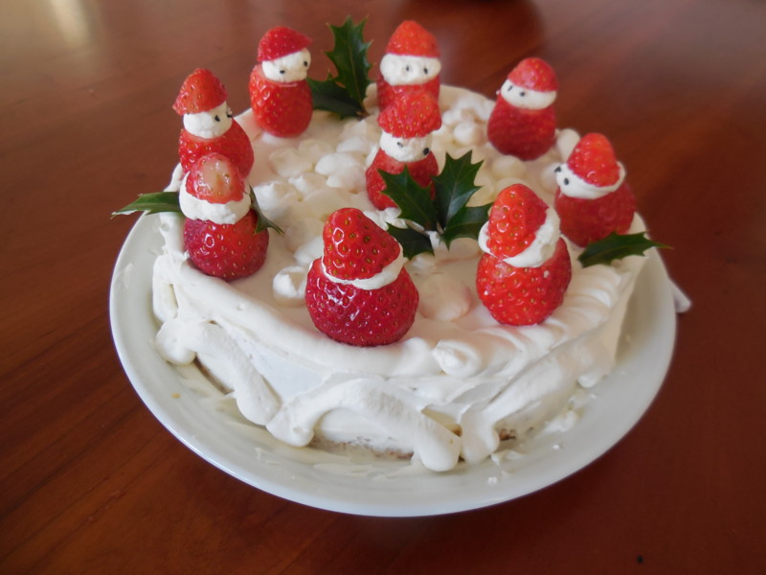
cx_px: 383
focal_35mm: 25
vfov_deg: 54.9
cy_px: 288
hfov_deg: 69.4
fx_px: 553
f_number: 3.1
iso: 280
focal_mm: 4.5
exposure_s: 1/30
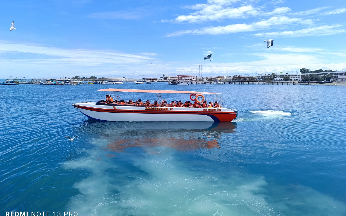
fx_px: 236
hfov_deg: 72.5
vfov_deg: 49.3
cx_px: 171
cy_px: 104
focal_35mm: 25
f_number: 1.6
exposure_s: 1/843
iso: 50
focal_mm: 6.14
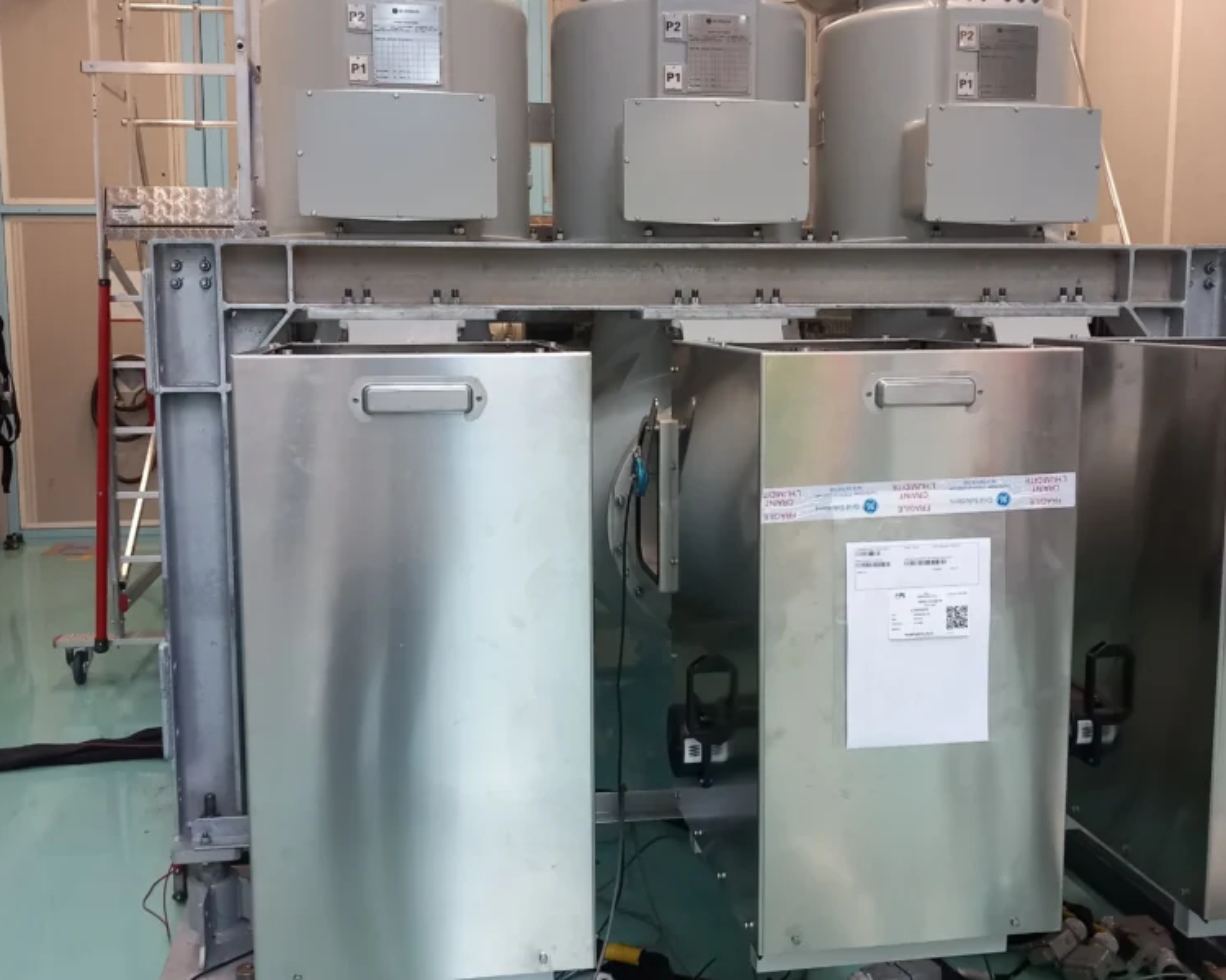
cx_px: 616
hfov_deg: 50.3
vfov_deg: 41.2
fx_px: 1306
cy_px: 483
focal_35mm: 36
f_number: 1.8
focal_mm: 4
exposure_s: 1/50
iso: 160
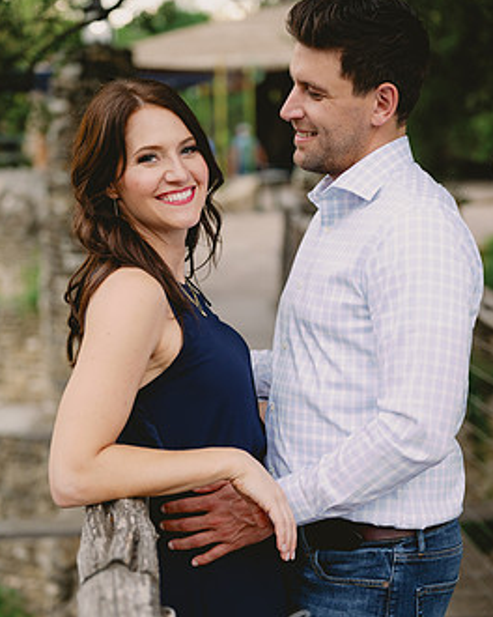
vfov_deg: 29.6
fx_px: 1167
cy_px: 322
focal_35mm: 64
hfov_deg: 23.8
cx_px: 255
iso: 250
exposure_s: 1/1250
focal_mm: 50
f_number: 2.2
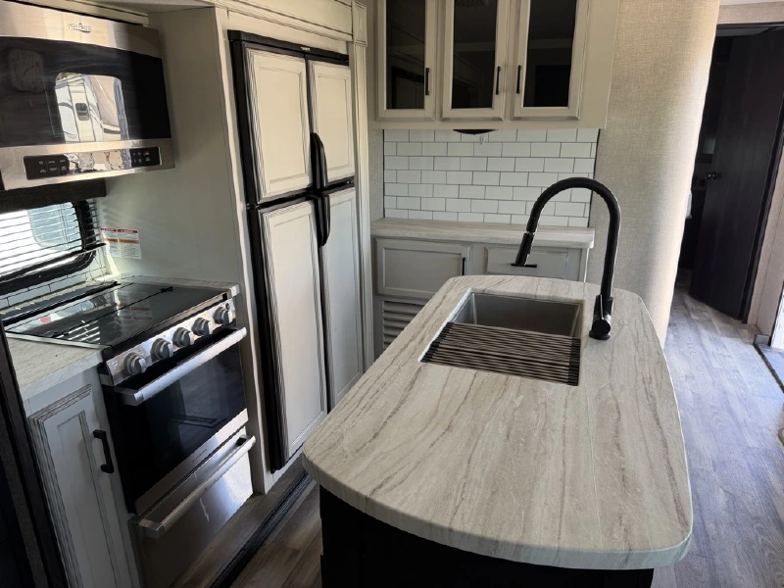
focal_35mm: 24
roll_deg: +0.5
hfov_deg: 71.6
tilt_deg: -17.7
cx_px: 392
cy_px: 294
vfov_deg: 56.8
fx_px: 544
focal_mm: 6.76
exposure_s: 1/121
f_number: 1.78
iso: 125
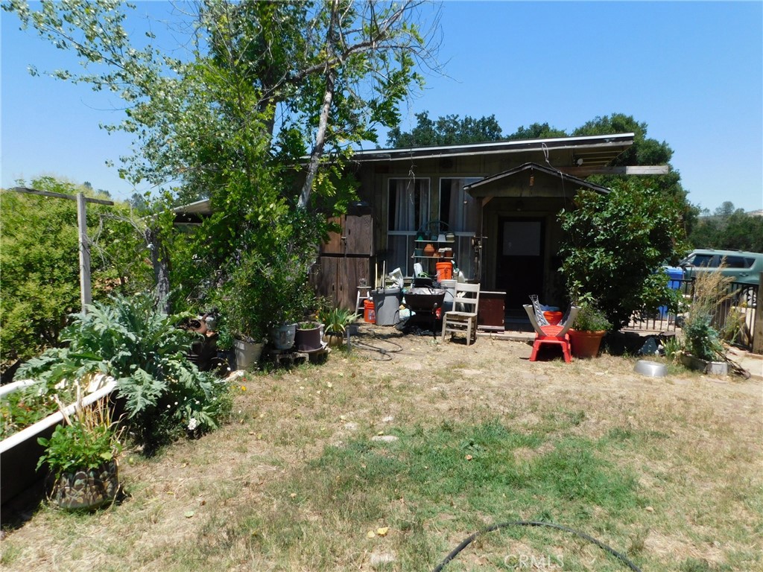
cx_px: 382
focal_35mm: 24
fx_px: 529
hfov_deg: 71.6
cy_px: 286
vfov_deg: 56.8
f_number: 3
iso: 125
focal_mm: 4.1
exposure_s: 1/1500
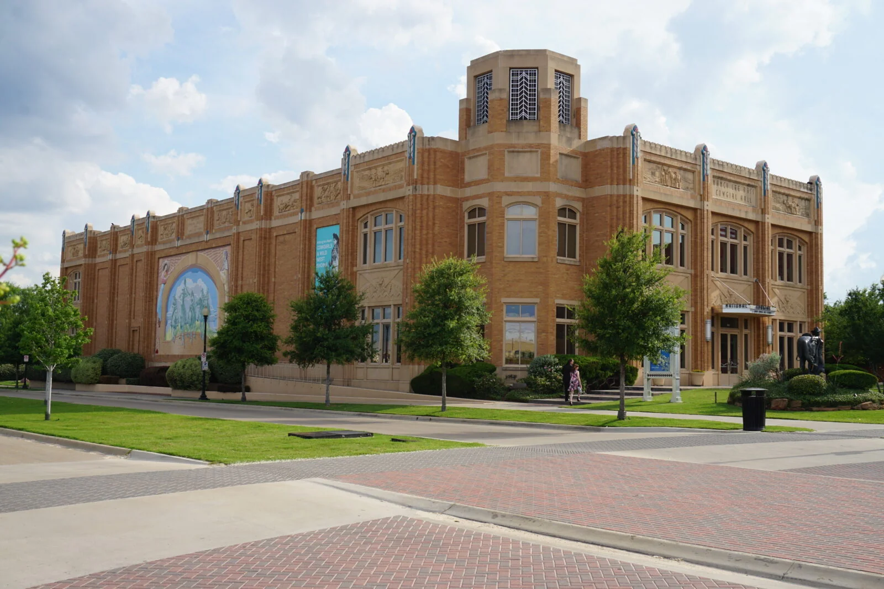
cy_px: 294
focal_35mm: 38
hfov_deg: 51.3
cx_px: 442
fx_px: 921
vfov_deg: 35.5
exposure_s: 1/100
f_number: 10
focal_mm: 25
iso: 100
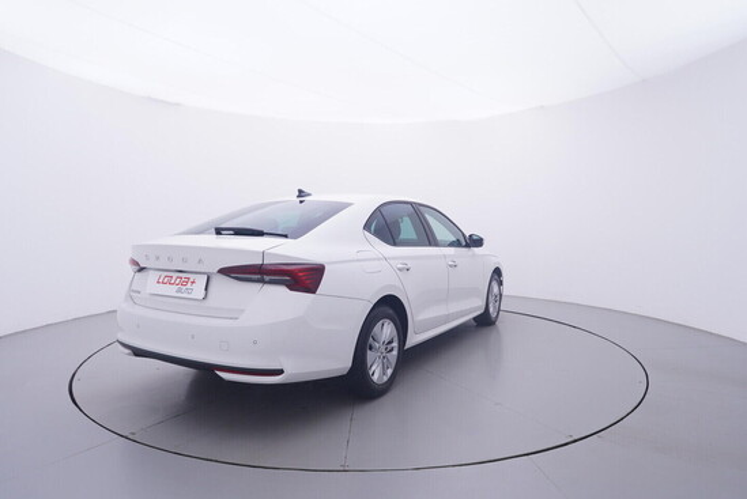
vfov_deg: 56.2
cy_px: 250
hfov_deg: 77.3
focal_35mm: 22
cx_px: 374
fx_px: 467
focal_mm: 15
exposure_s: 1/80
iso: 200
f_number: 5
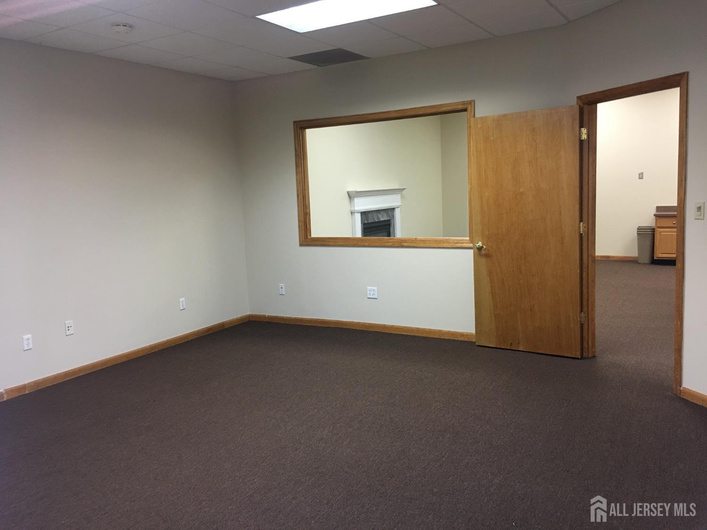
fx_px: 592
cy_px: 265
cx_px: 354
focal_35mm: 29
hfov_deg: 61.7
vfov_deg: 48.2
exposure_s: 1/15
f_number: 2.2
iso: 50
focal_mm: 4.15
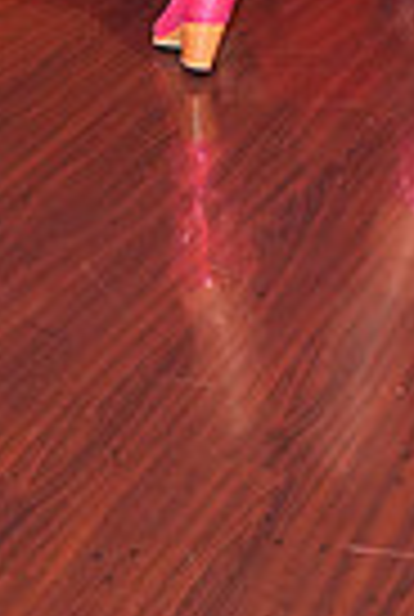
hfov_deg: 11.8
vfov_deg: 15.2
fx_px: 1956
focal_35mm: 114
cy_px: -526
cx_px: 506
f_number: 4
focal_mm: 27
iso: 4000
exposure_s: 1/200
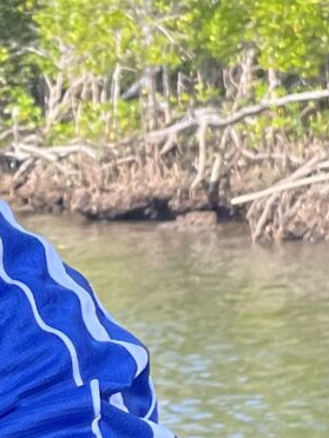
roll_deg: +1.6
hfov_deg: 8.1
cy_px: 243
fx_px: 2268
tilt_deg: -0.9
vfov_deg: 11.0
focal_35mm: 179
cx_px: -212
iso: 32
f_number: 1.6
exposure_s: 1/1159
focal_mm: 4.2
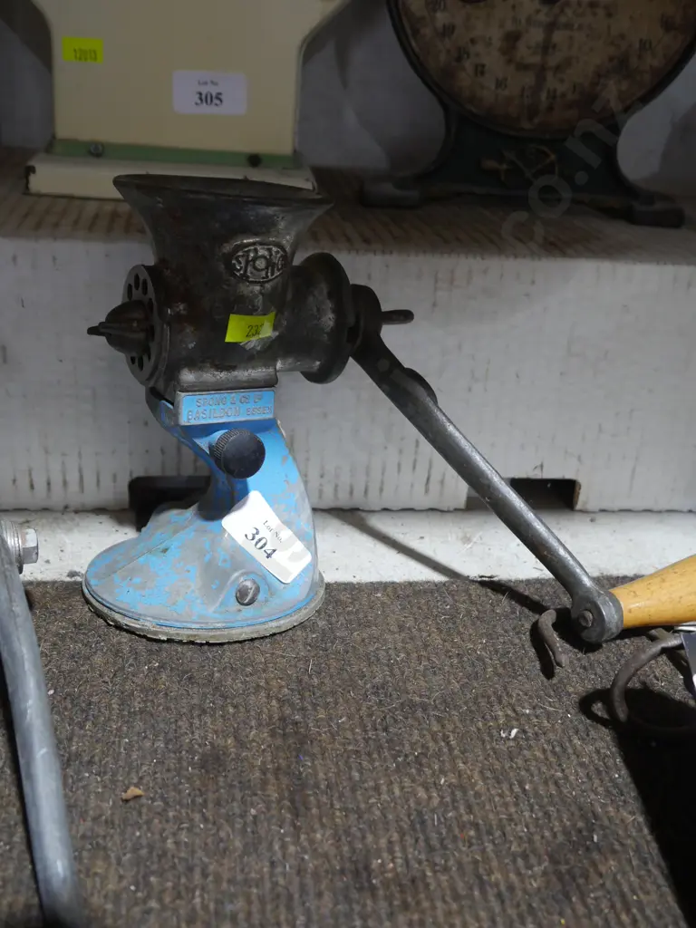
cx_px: 348
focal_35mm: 40
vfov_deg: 46.8
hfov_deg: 36.0
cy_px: 464
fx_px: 1072
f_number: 5
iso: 1250
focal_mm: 20
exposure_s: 1/60
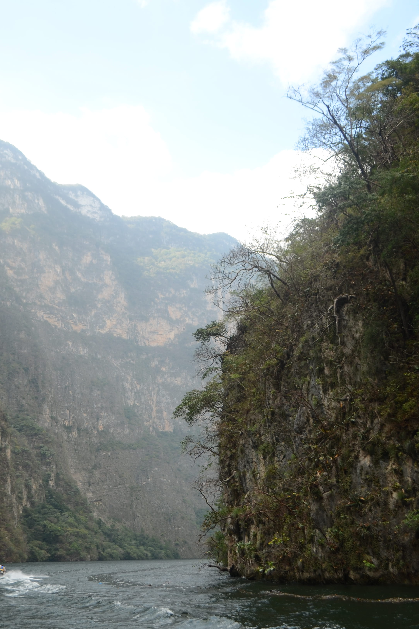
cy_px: 312
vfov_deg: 47.4
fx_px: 716
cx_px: 86
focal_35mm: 41
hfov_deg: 31.8
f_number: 3.5
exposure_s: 1/500
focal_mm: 18
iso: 160
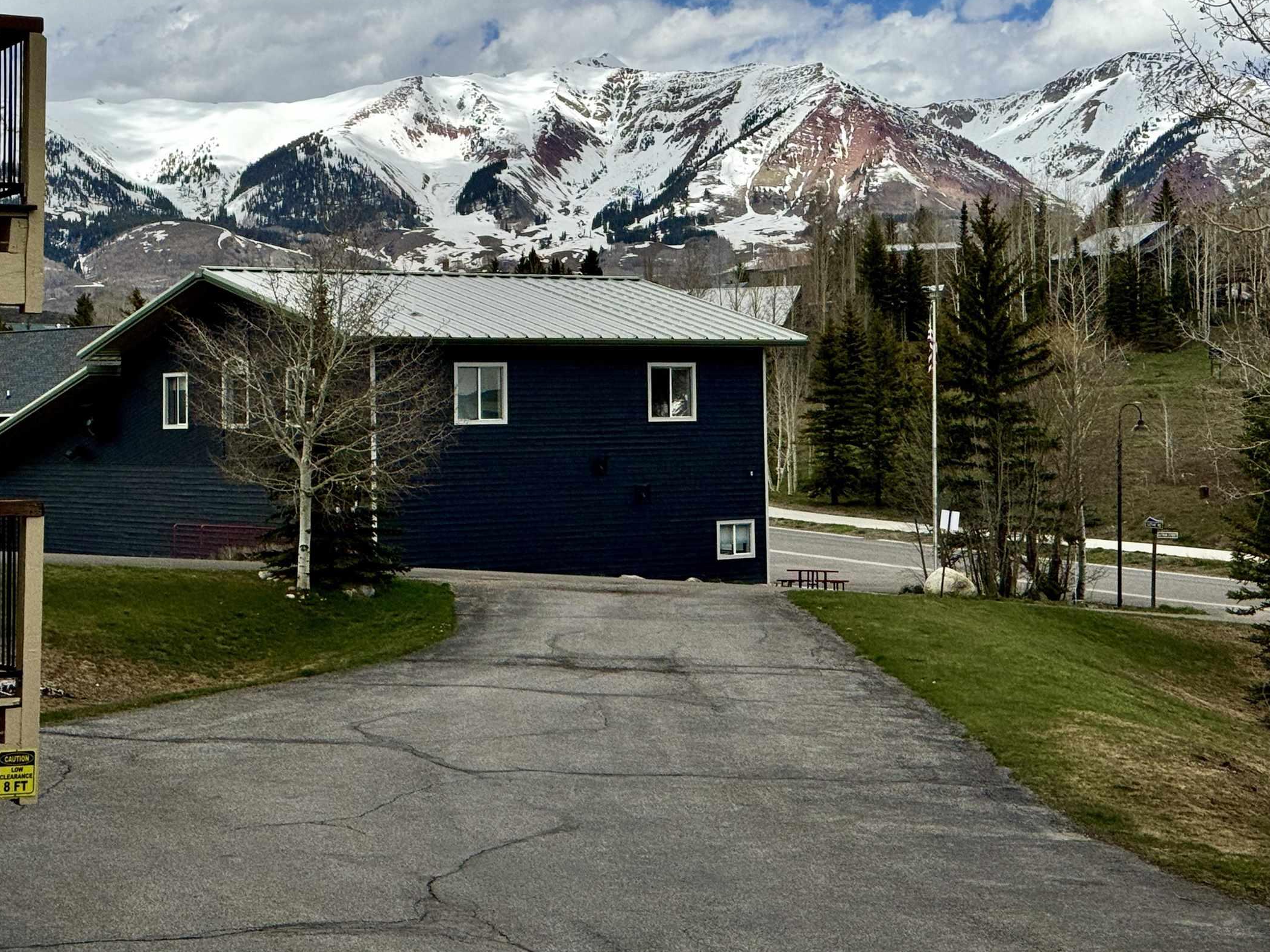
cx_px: 604
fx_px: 2567
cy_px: 263
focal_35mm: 70
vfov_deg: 20.9
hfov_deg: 27.8
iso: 64
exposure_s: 1/20000
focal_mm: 6.76
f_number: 1.78
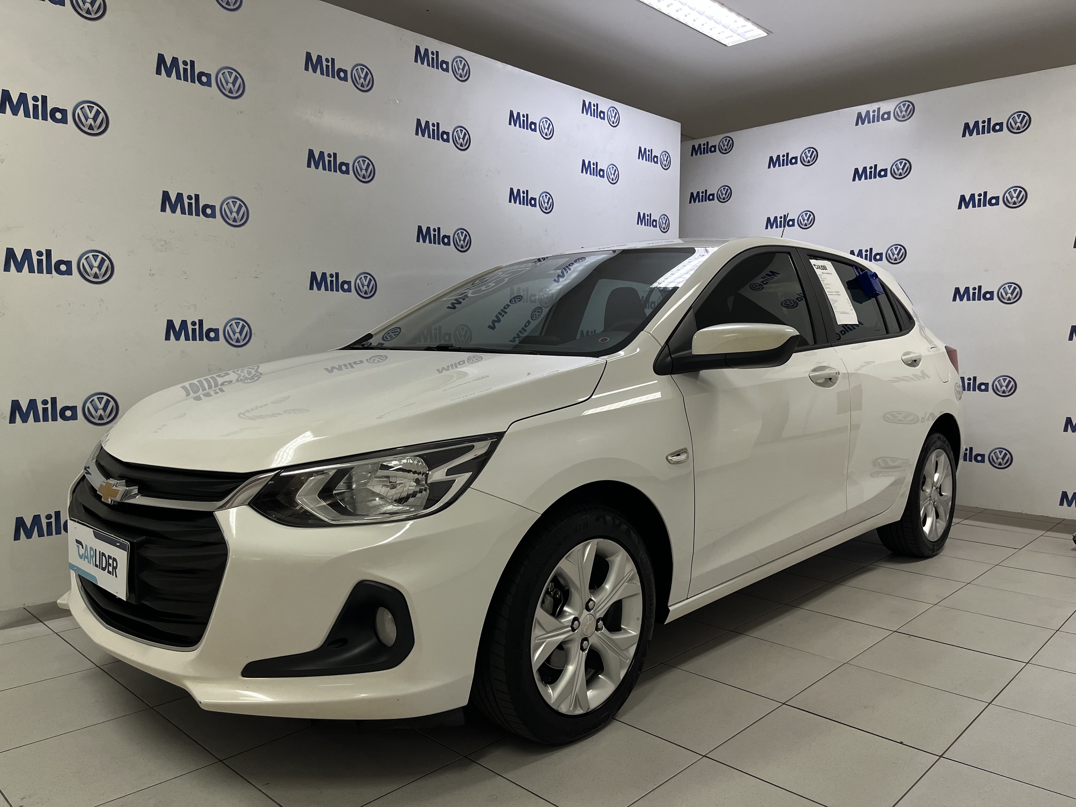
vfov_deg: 53.1
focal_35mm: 26
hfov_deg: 67.3
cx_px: 538
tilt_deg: -4.8
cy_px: 404
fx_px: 808
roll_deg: -0.5
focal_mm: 5.1
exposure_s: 1/120
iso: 125
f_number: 1.6
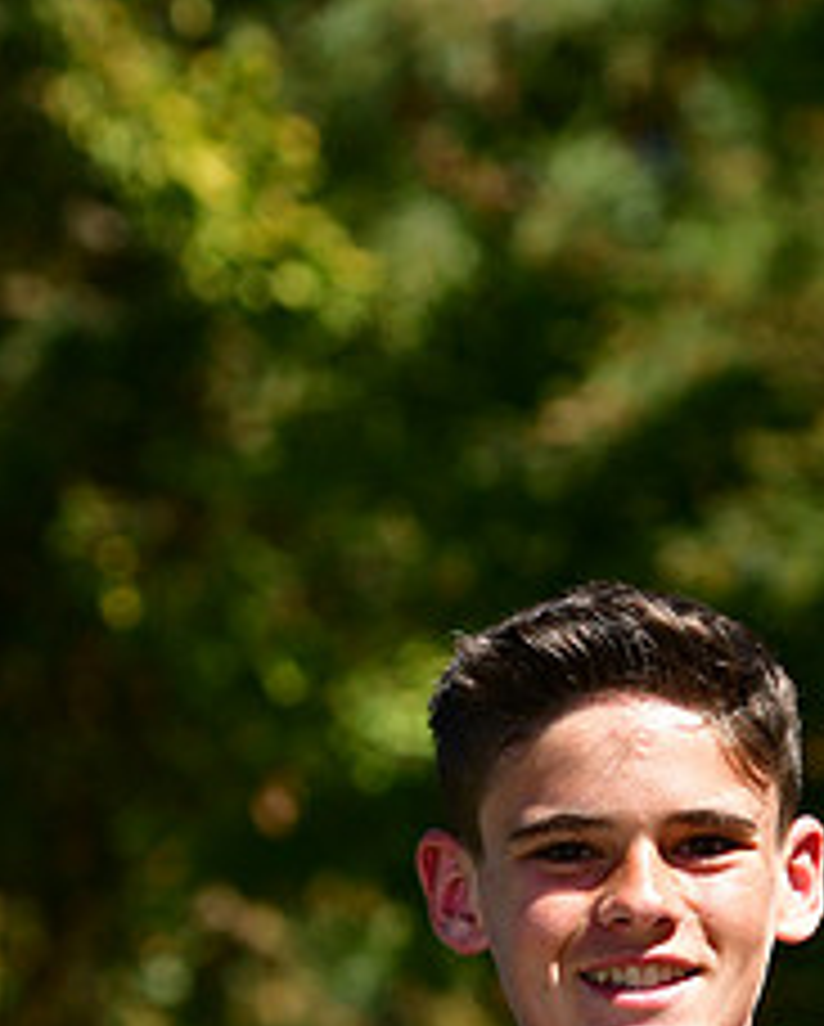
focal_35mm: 429
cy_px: 1228
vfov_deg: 4.5
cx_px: 579
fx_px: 13052
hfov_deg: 3.6
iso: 400
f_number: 4.5
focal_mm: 120
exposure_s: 1/2500
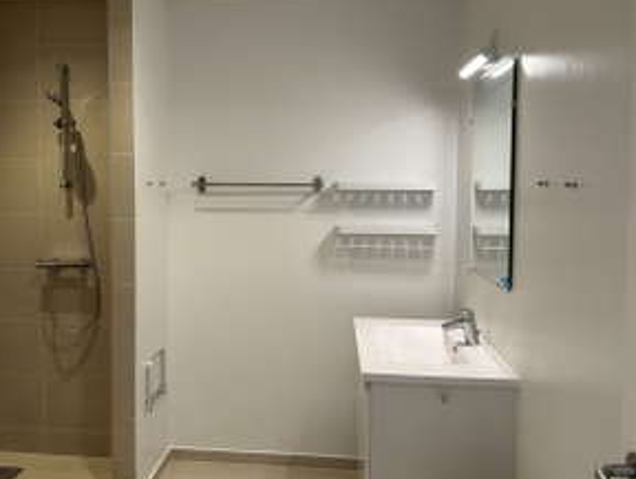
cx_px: 269
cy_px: 214
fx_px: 571
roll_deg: -0.3
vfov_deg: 45.5
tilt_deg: -3.0
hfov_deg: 58.0
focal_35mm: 31
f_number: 1.78
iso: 125
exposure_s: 1/50
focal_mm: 6.86
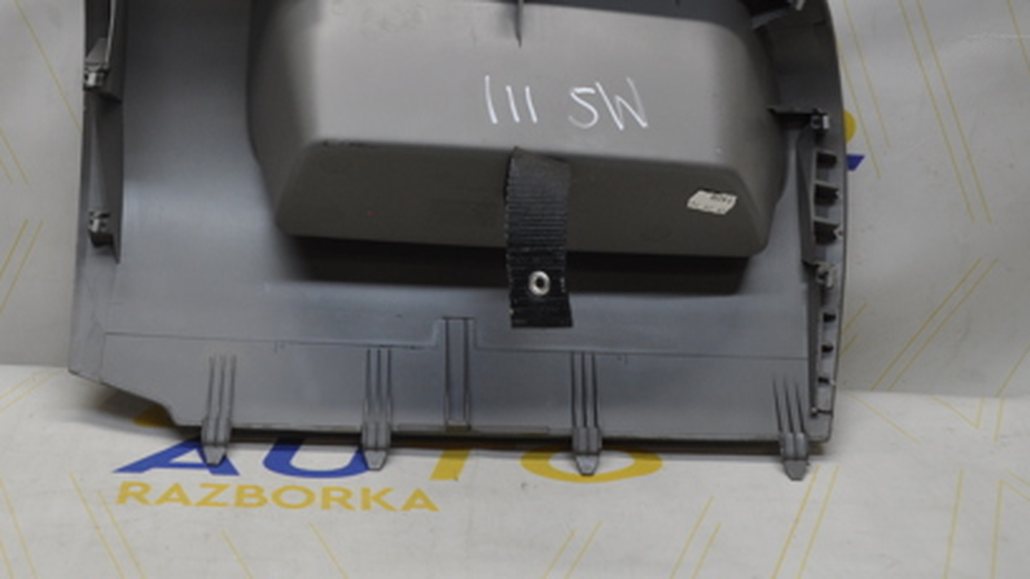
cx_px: 282
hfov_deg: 34.8
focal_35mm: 59
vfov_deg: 20.1
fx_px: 1611
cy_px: 107
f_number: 5.6
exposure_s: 1/125
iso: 640
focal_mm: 24
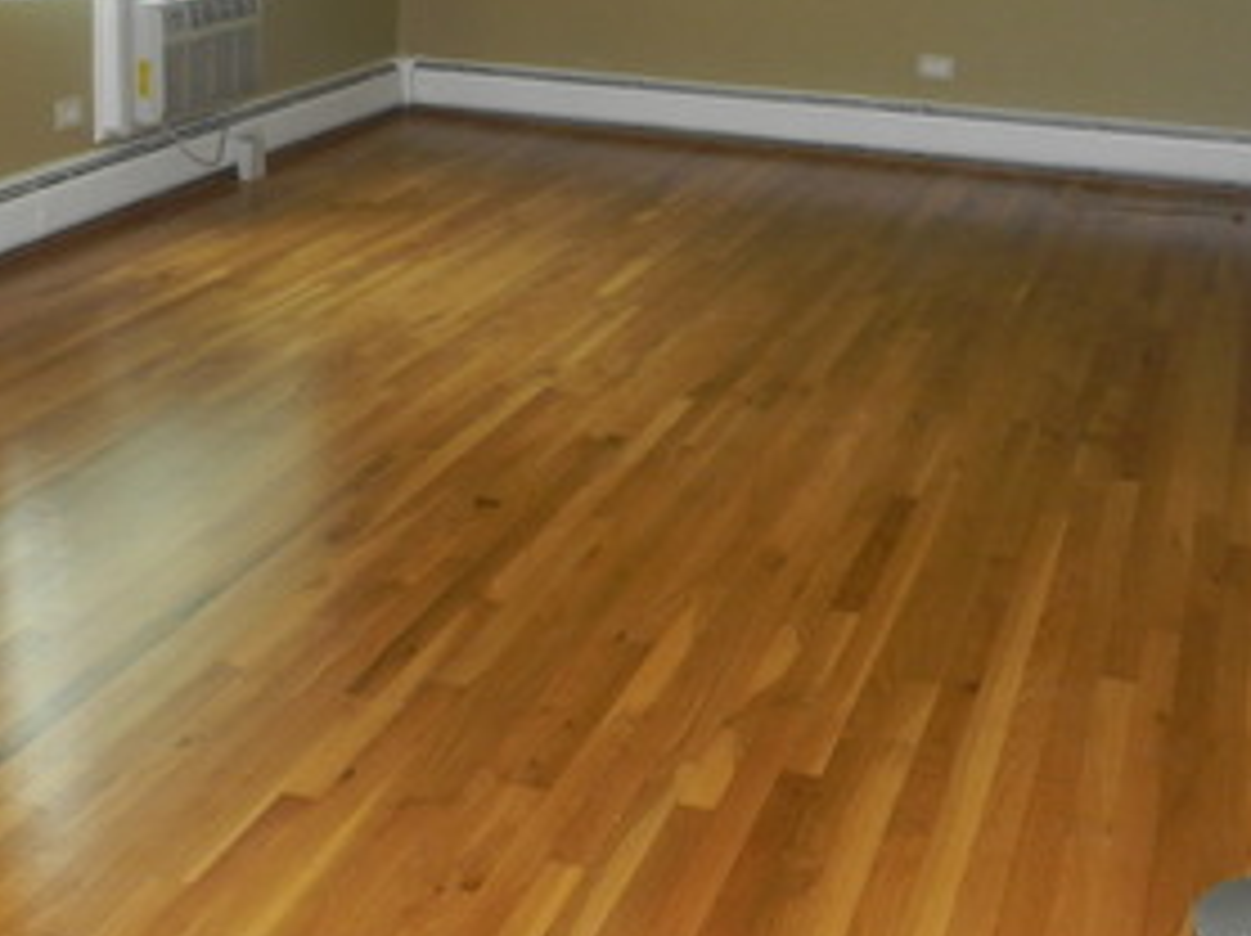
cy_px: 270
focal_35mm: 53
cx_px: 572
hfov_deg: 36.2
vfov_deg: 27.2
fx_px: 1914
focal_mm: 4
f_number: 3.4
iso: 200
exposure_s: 1/30
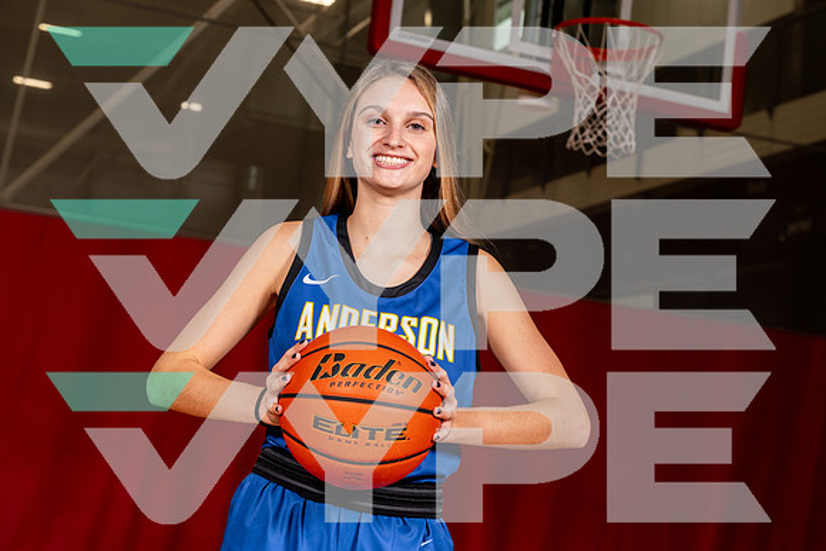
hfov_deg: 32.9
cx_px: 413
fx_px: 1400
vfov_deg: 22.3
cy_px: 276
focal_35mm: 61
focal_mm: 61
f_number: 6.3
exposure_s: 1/125
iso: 100
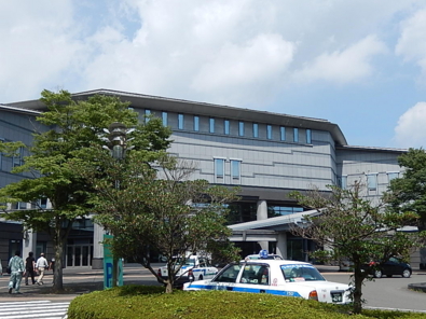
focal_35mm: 38
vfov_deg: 37.6
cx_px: 212
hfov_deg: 49.0
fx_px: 468
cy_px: 191
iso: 125
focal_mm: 4.5
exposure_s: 1/400
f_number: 6.8
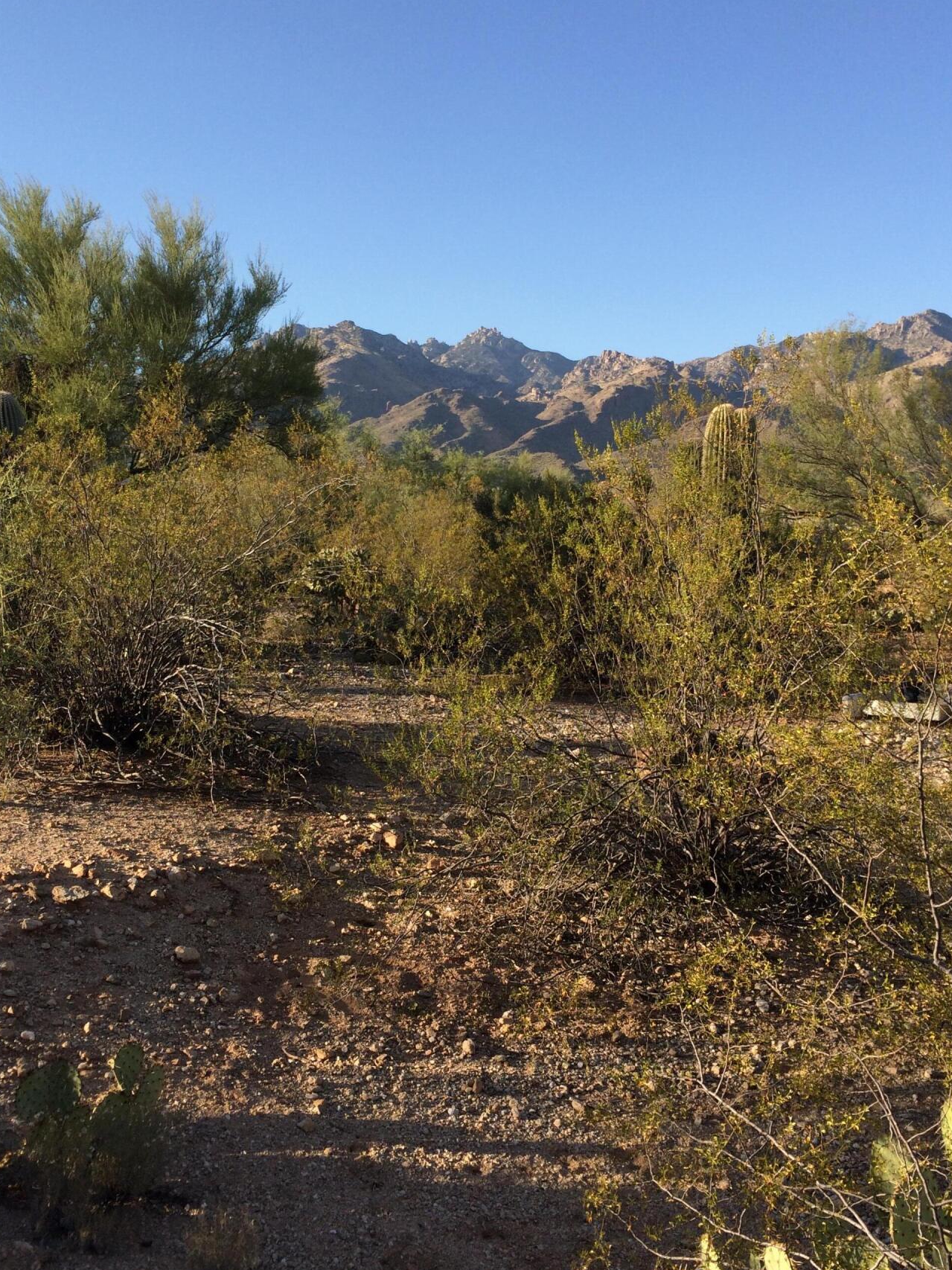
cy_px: 643
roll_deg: +0.5
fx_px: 1247
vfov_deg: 54.0
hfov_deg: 41.8
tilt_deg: -1.6
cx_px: 477
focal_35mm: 34
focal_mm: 4.15
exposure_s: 1/1053
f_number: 2.2
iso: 32
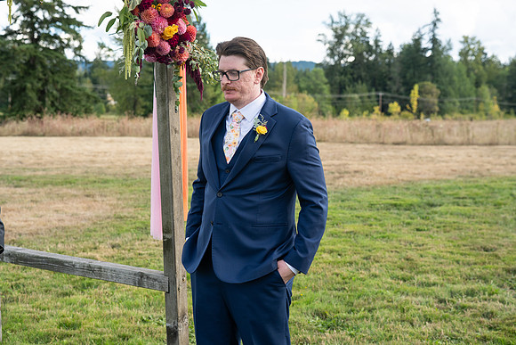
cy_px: 172
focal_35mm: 50
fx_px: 717
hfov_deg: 39.6
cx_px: 258
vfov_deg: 27.0
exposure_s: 1/800
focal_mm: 50
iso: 400
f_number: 4.5
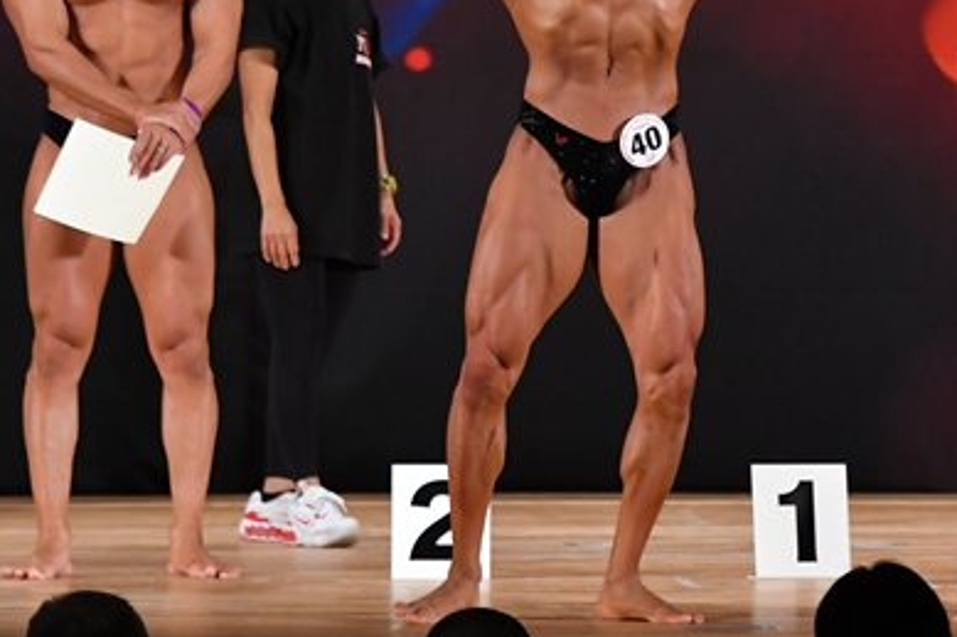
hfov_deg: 5.6
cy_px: 155
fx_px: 9698
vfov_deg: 3.8
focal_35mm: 365
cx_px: 926
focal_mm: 122
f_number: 5.6
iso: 3200
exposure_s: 1/400
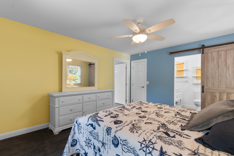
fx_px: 97
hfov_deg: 100.4
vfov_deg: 77.3
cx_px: 117
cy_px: 78
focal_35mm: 15
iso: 100
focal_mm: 10
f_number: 4.5
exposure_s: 2
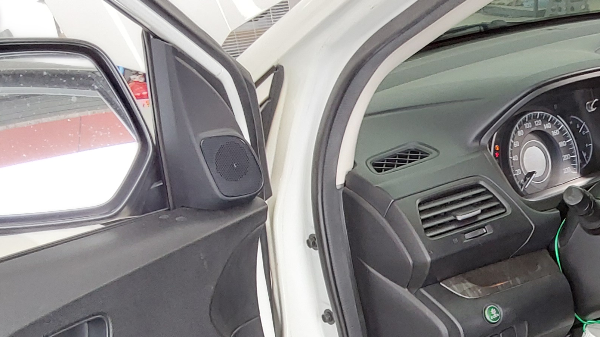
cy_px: 362
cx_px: 547
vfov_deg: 18.7
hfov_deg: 32.1
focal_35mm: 62
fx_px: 986
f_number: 1.9
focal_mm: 2.91
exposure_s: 1/60
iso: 125
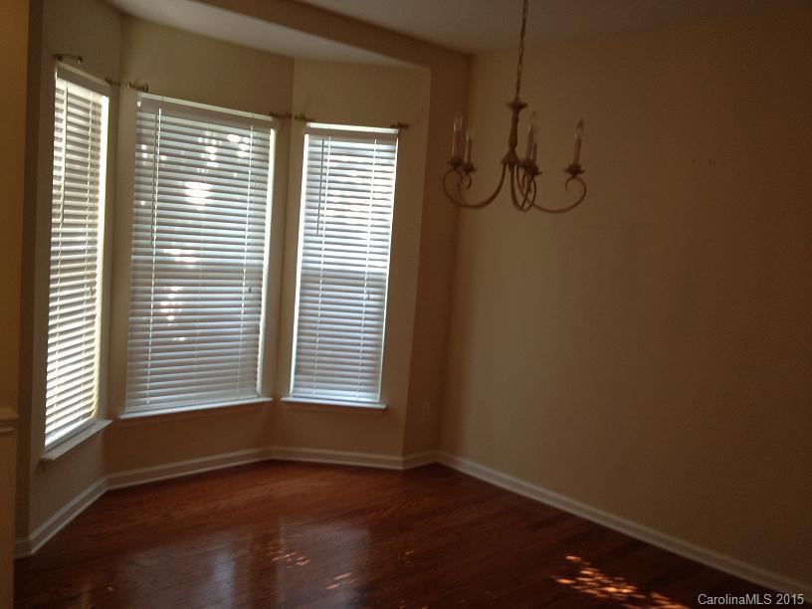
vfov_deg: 40.7
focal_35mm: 35
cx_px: 406
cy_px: 304
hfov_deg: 52.6
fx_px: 821
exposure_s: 1/20
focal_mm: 4.28
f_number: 2.4
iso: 80
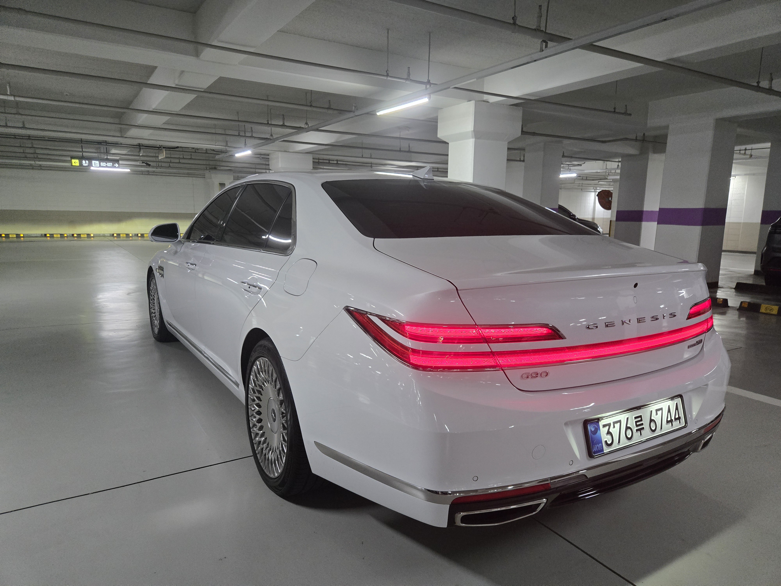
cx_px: 390
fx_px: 519
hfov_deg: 73.9
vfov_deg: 58.9
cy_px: 293
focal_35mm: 23
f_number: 1.8
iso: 800
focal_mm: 5.4
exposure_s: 1/120
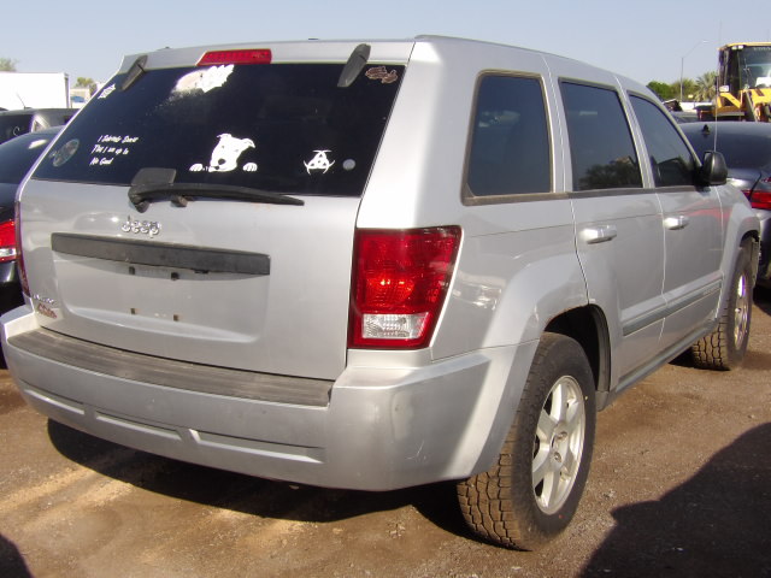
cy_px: 289
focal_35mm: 39
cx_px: 386
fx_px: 869
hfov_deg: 47.9
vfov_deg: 36.8
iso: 100
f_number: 7.4
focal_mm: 7
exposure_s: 1/219
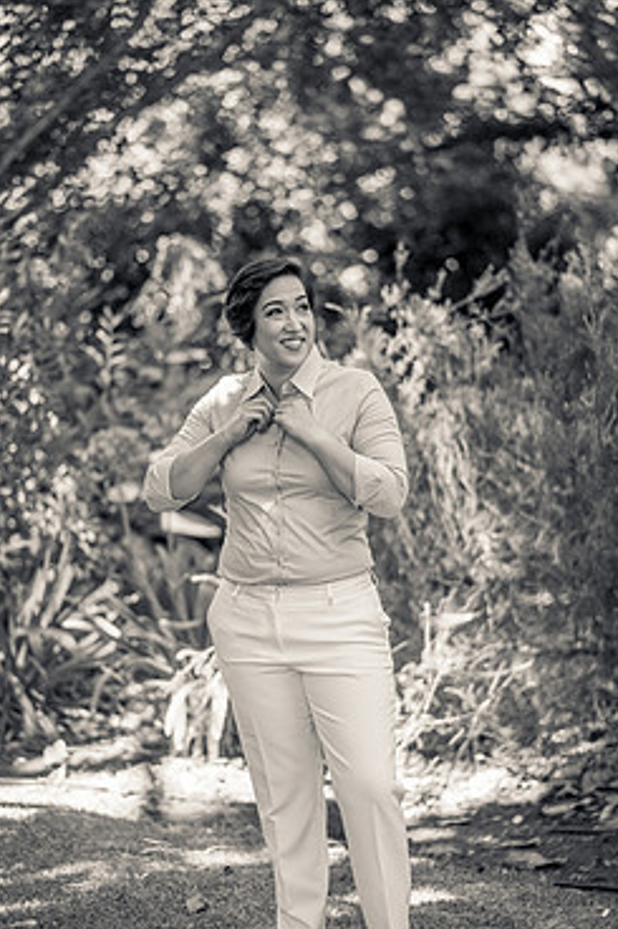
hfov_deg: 13.2
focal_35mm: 104
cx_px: 290
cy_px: 495
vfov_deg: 19.6
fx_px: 2680
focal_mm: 85
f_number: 1.8
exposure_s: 1/320
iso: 125
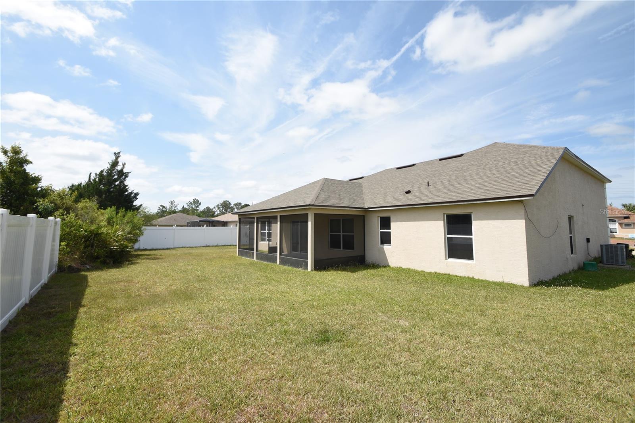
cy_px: 212
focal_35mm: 15
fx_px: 265
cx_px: 318
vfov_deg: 77.3
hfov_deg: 100.4
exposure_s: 1/320
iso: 100
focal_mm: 10
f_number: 9
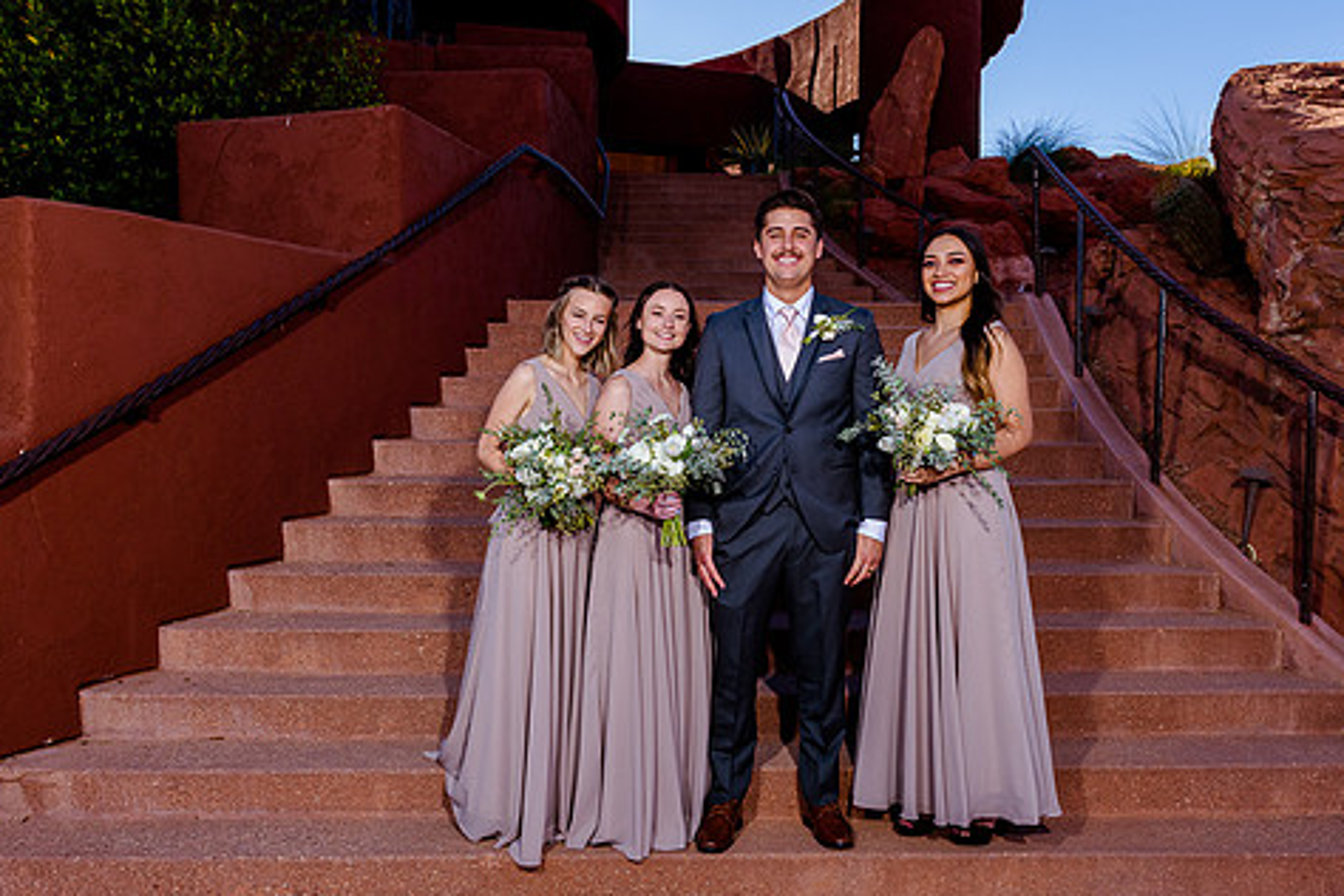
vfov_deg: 40.0
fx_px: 1232
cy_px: 476
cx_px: 690
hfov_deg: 57.2
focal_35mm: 33
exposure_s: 1/160
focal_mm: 24
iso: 200
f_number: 8
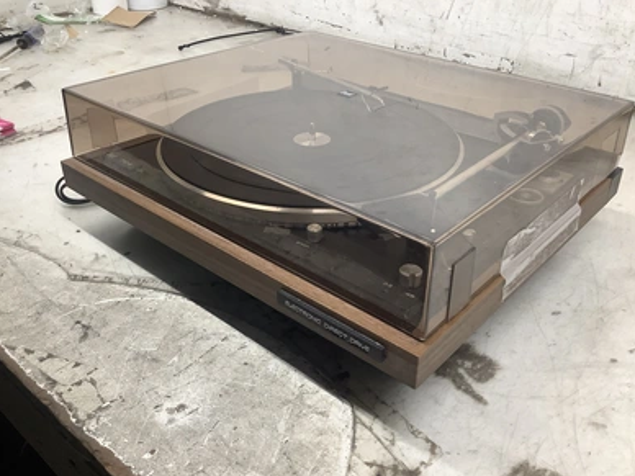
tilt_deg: -33.5
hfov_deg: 56.8
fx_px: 587
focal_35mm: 32
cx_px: 324
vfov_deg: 44.2
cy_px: 244
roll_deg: +1.8
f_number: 2.4
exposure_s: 1/60
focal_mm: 3.3
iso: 64
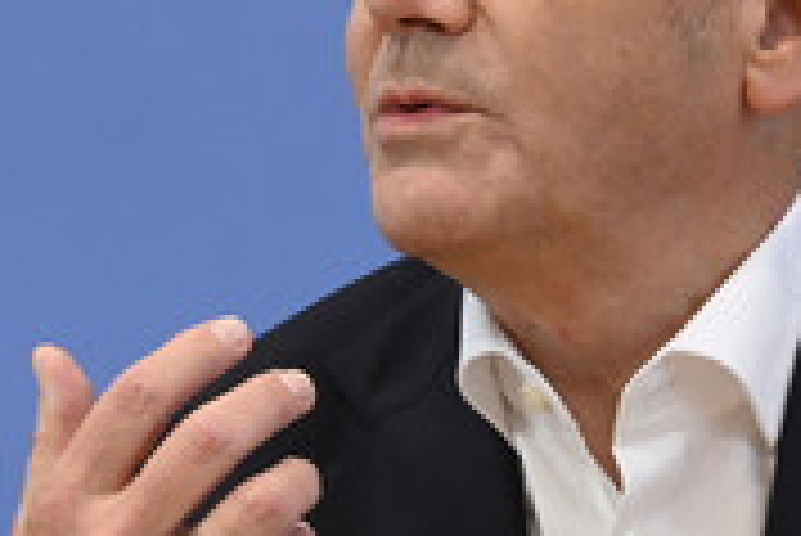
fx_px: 6302
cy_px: 243
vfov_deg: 4.9
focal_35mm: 283
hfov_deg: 7.3
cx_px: 434
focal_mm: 112
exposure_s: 1/500
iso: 3200
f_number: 6.3
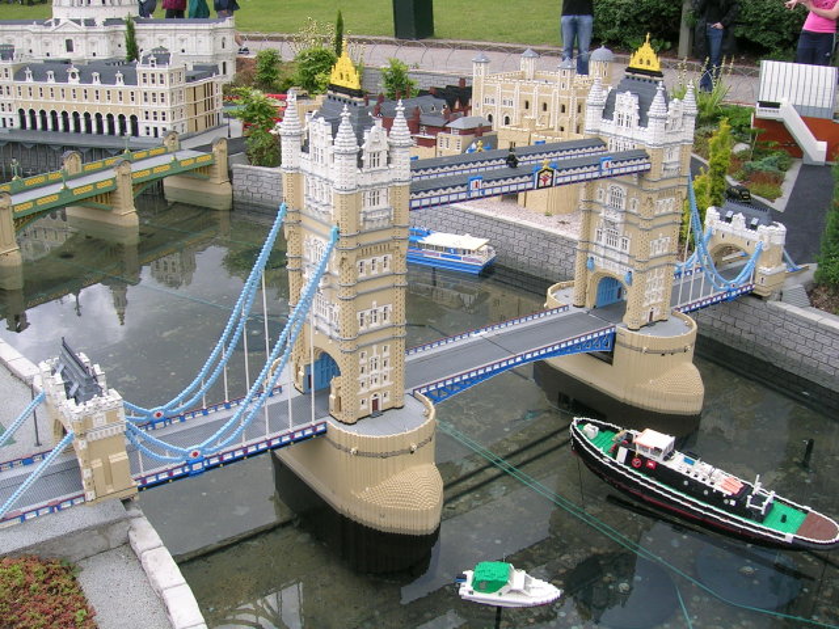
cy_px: 314
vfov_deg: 40.7
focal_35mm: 35
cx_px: 420
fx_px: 848
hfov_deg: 52.6
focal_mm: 5.4
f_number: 4.8
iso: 50
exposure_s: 1/201
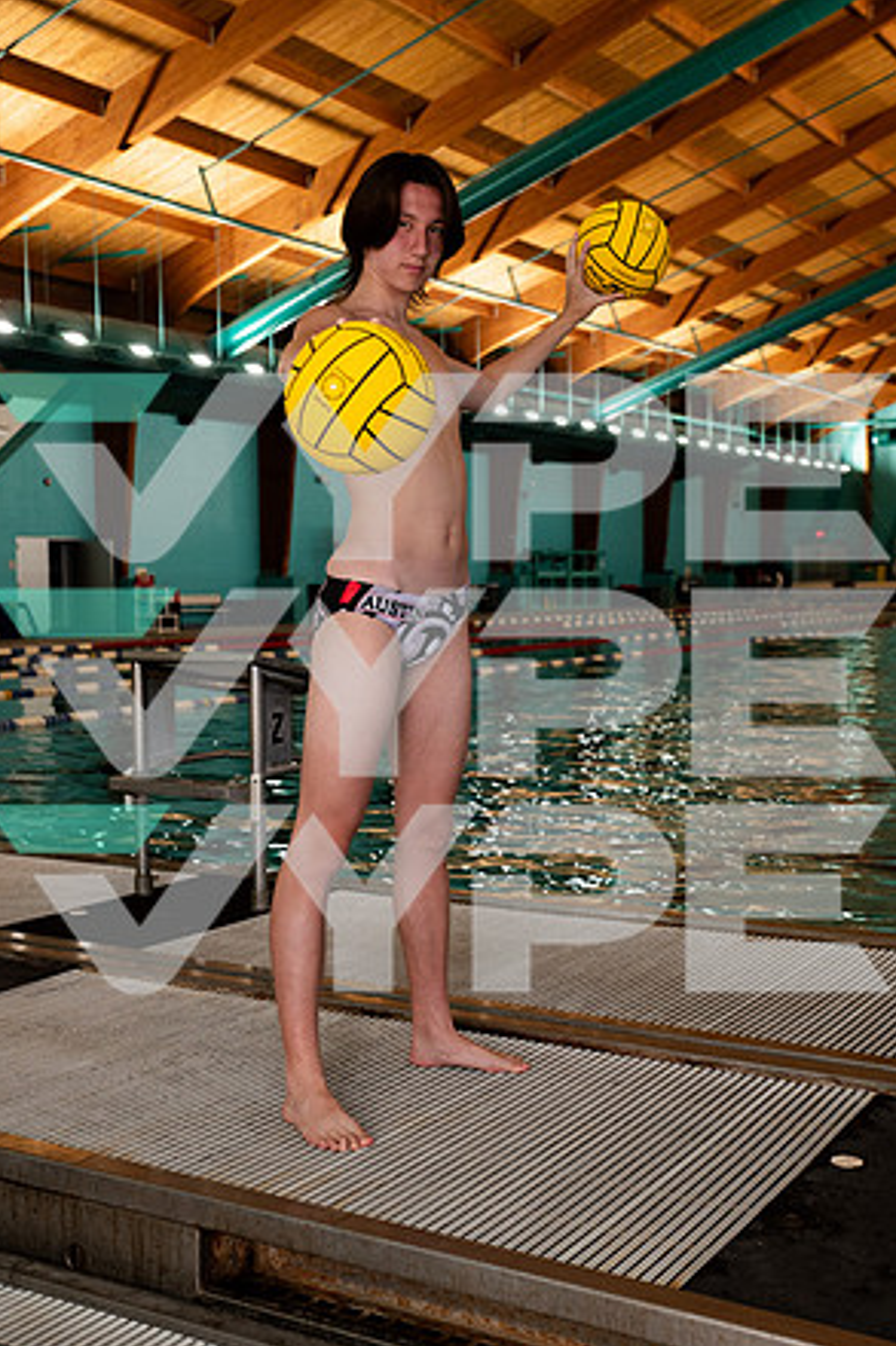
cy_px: 685
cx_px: 443
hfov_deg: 31.2
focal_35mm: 43
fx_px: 1606
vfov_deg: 45.4
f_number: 5
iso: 800
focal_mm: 42
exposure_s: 1/200
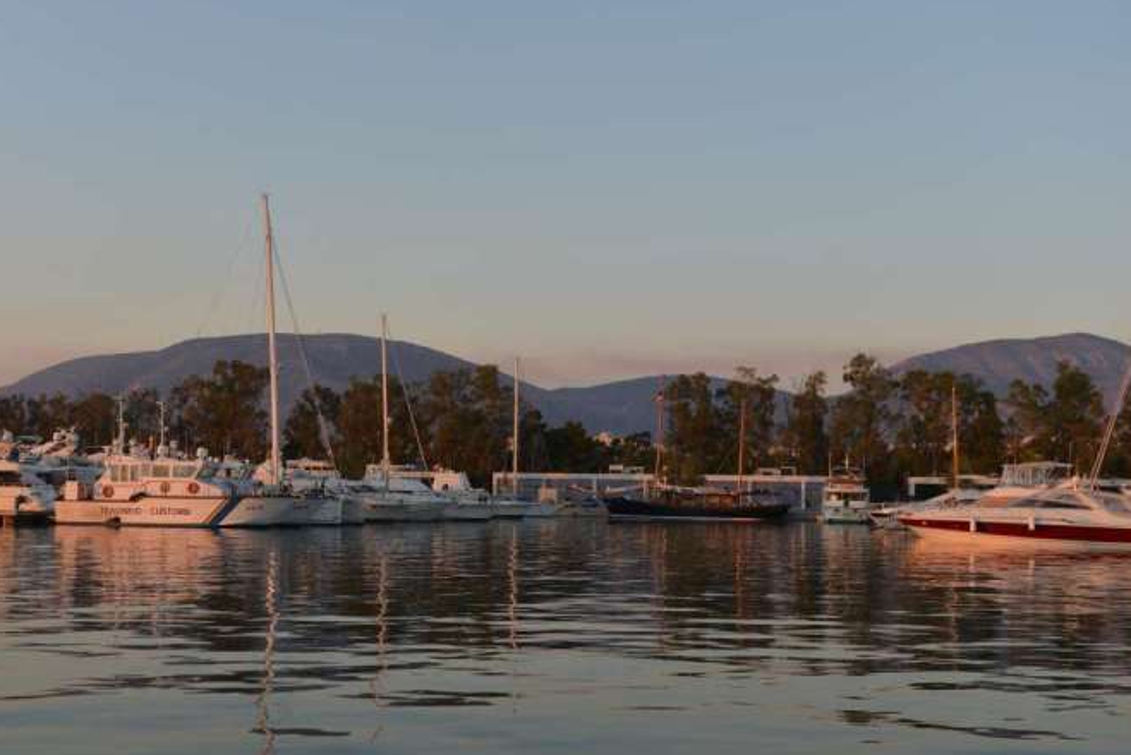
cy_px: 448
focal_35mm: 51
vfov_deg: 26.5
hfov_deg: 38.7
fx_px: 1603
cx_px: 458
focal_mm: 42
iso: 125
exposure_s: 1/100
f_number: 4.5
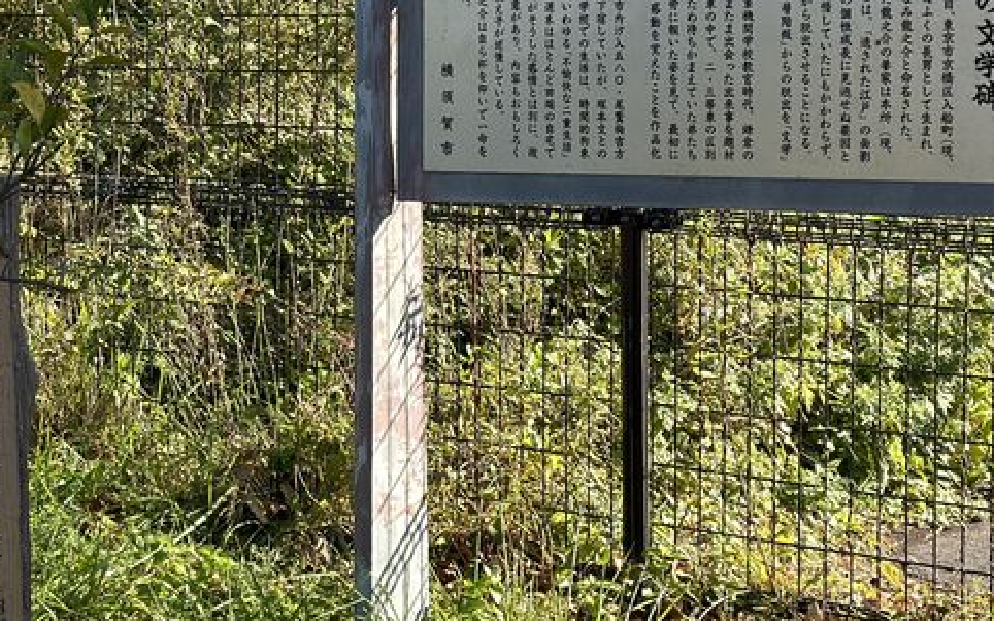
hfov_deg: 21.5
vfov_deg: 13.7
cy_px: 244
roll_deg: +0.2
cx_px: 171
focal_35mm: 95
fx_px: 2573
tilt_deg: -5.0
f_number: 1.78
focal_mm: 6.86
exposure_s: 1/1453
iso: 80
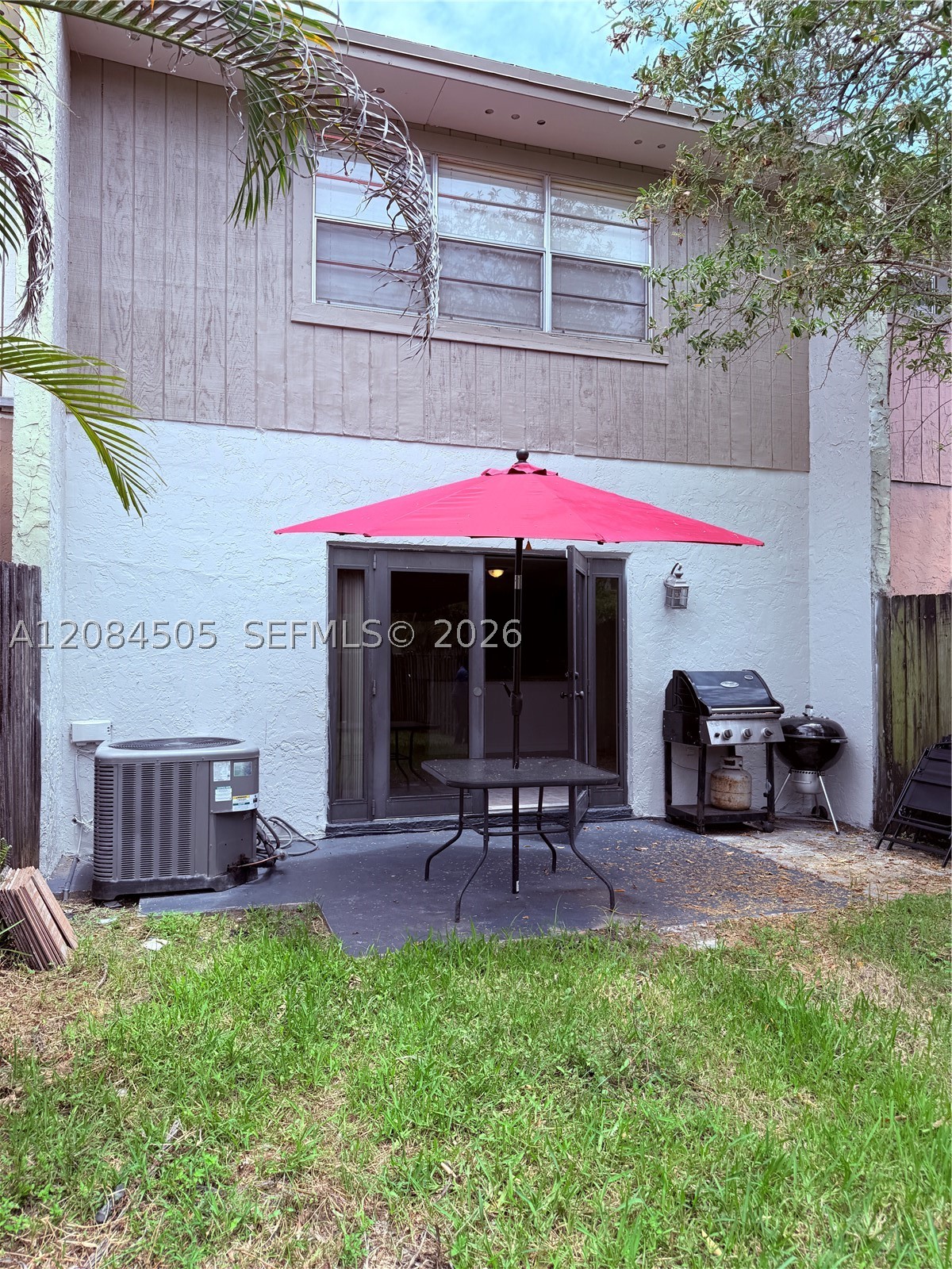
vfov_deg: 71.6
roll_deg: -0.2
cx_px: 476
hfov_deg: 56.8
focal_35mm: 24
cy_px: 634
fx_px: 880
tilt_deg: +1.9
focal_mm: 6.76
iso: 80
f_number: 1.78
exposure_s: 1/2232
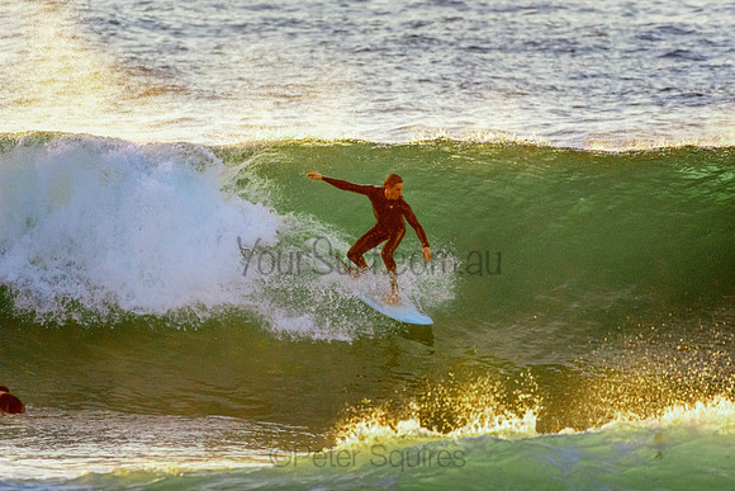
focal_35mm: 750
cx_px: 368
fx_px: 15315
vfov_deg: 1.8
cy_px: 246
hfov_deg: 2.7
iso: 1400
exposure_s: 1/2000
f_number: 5.6
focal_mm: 500
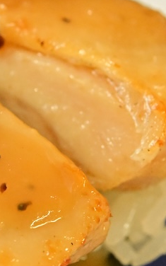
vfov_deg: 8.6
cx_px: -16
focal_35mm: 244
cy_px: 112
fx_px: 1766
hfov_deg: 5.4
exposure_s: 1/160
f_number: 7.1
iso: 4000
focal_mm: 60
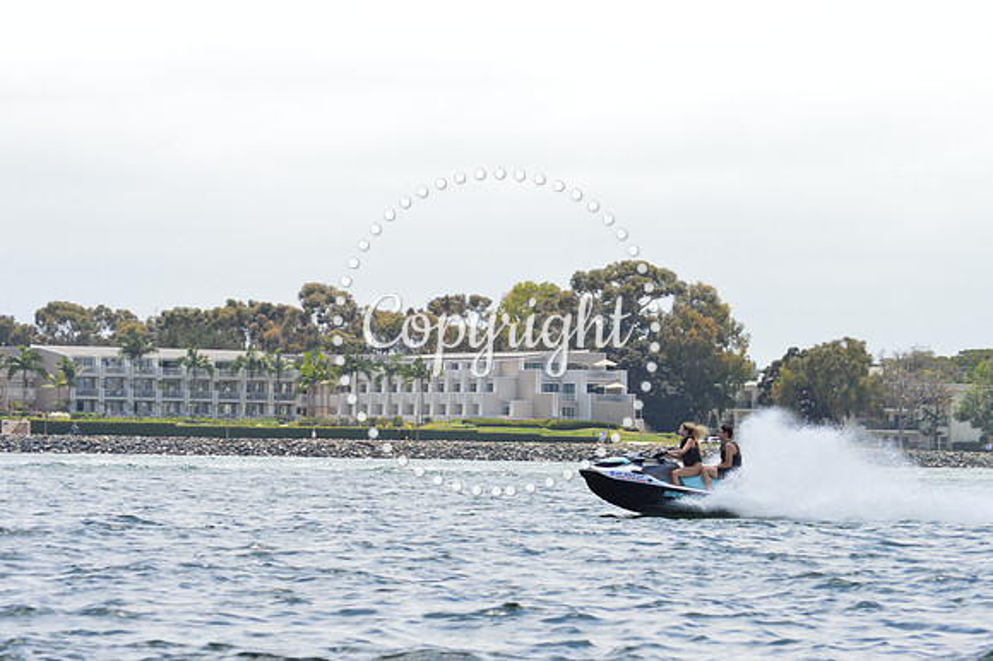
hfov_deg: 13.0
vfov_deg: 8.7
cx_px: 496
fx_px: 4342
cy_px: 330
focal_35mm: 158
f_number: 11
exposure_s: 1/500
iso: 360
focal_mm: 105
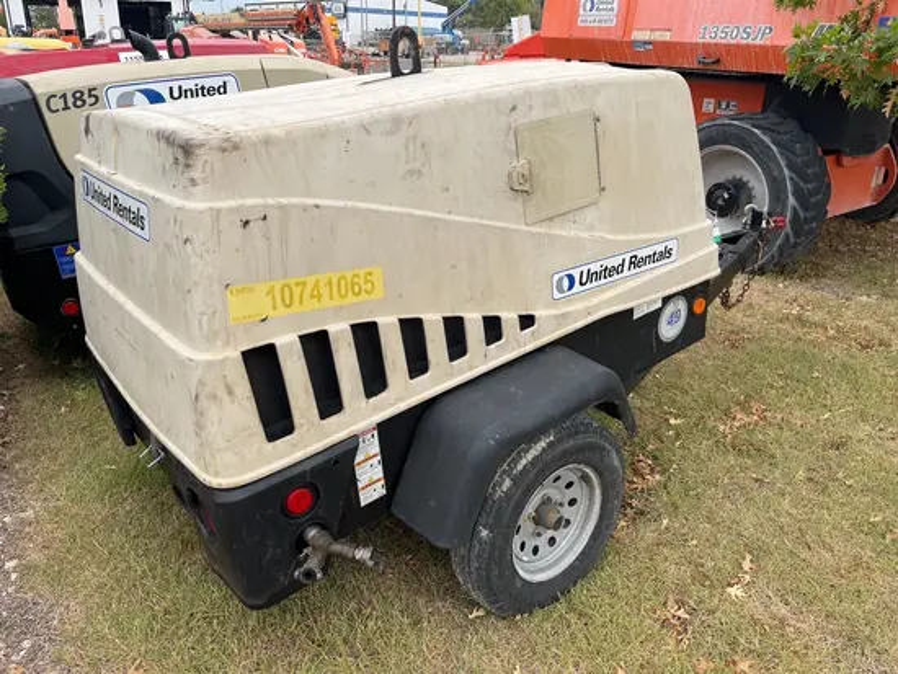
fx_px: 675
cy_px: 337
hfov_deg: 67.3
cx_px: 449
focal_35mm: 26
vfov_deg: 53.1
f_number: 1.6
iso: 50
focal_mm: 5.1
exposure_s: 1/1536
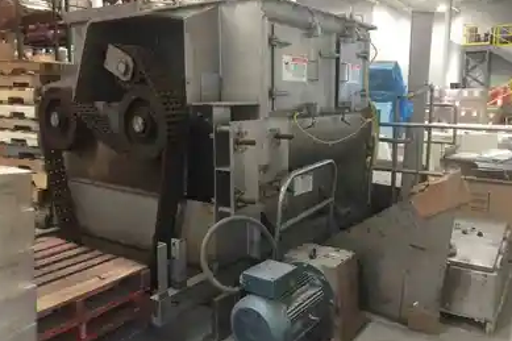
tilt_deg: -7.2
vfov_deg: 42.2
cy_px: 151
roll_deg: -0.4
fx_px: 441
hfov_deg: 60.3
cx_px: 255
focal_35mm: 31
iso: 80
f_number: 2.2
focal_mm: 4.15
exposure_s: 1/4
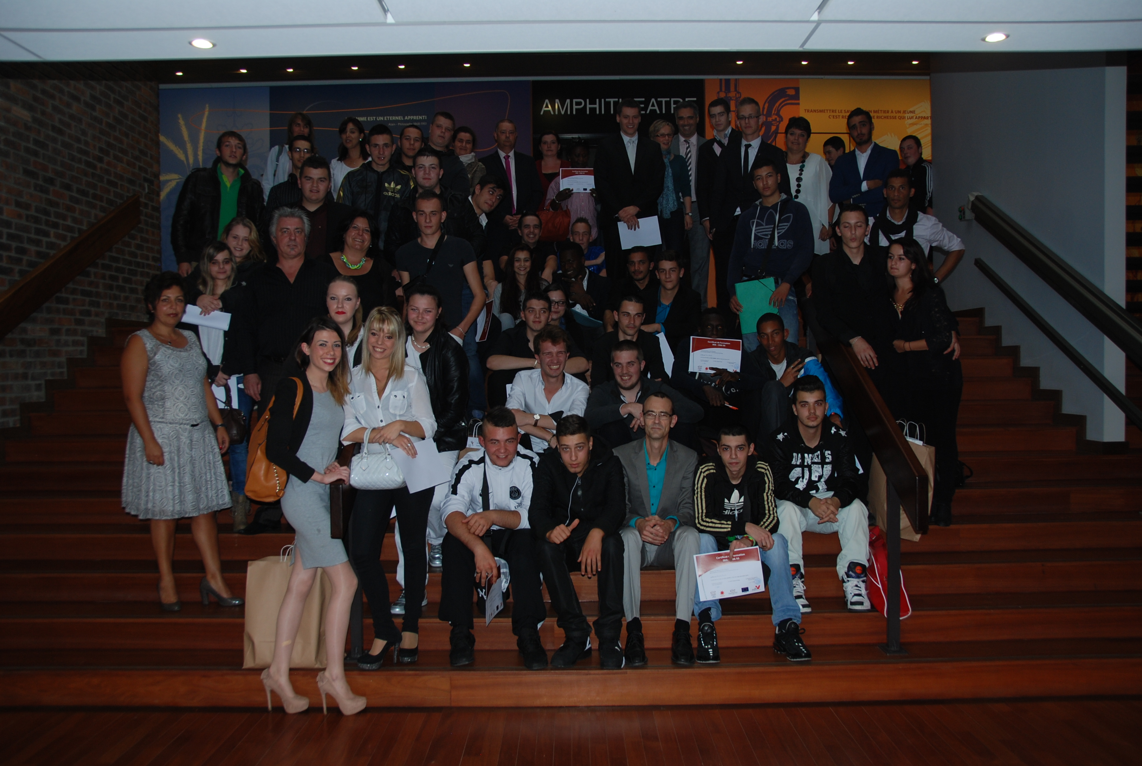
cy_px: 383
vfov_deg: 43.8
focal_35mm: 30
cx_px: 571
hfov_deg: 61.8
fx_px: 954
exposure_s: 1/60
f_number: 3.8
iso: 200
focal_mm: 20
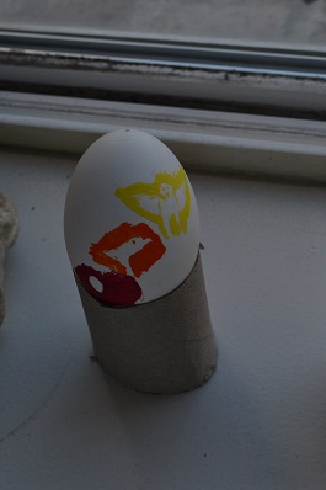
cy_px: 245
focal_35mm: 86
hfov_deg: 15.9
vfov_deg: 23.7
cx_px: 156
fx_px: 1169
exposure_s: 1/200
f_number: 8
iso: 400
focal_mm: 38
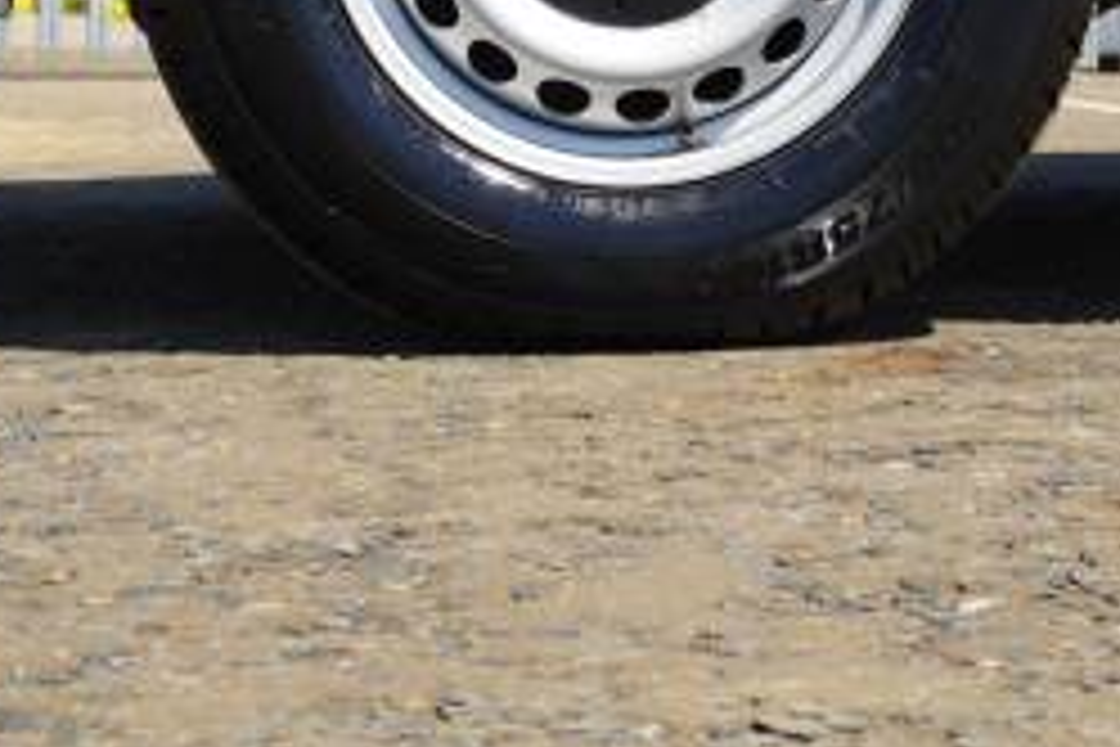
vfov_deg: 12.3
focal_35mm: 108
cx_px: 652
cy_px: -184
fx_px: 3360
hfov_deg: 18.9
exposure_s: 1/200
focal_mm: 28
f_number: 5.6
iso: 100
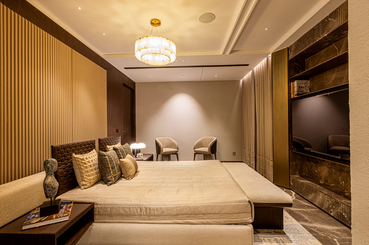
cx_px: 184
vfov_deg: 72.0
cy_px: 122
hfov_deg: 95.0
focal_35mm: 16
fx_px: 169
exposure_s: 1/1.25
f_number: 14
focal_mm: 16.5
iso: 100
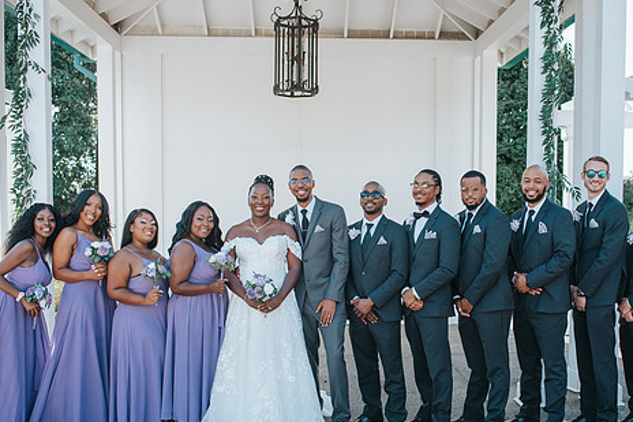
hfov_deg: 41.8
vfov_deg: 28.5
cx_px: 359
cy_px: 272
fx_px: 826
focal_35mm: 47
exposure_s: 1/640
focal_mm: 35
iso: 180
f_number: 2.8
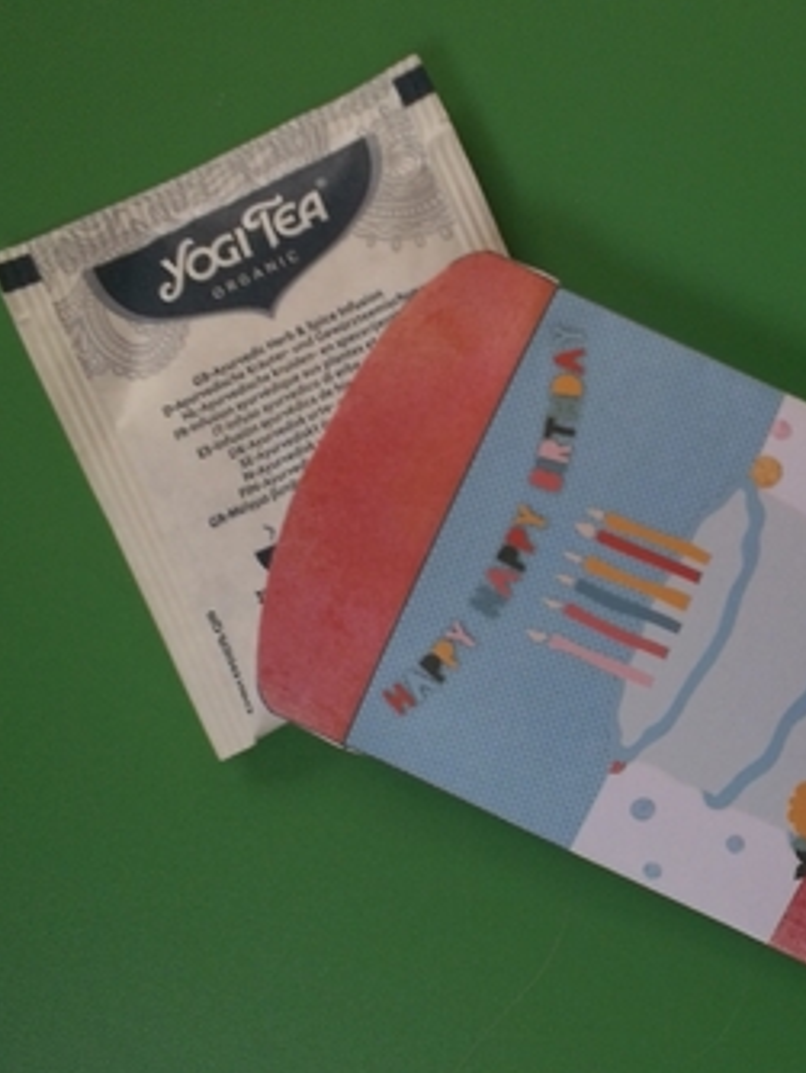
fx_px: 1209
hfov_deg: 36.0
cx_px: 610
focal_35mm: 39
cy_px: 538
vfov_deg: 47.8
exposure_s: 1/30
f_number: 3.3
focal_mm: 4.1
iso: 92
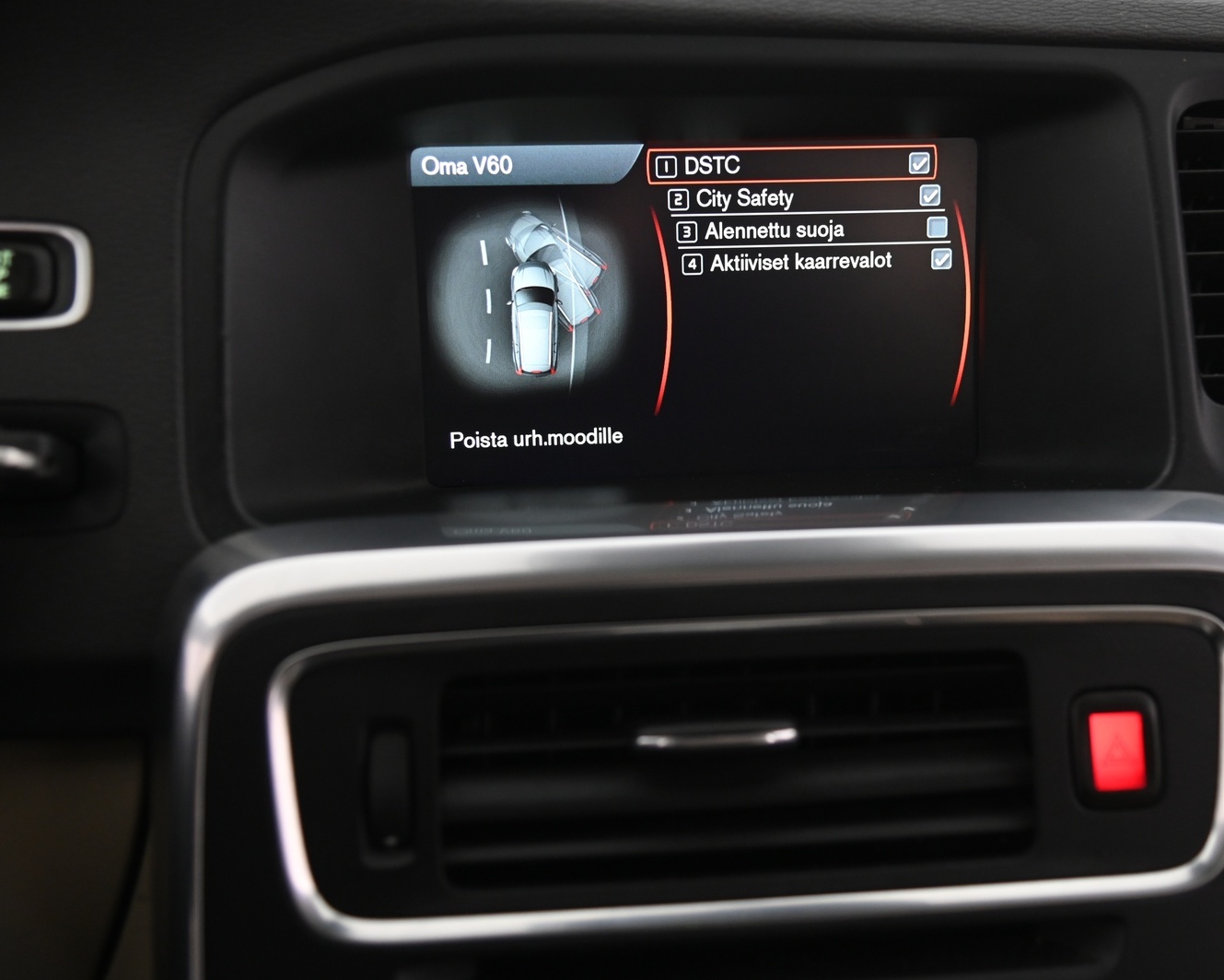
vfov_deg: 27.6
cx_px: 746
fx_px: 1992
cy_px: 487
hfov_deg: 34.0
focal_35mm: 55
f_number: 4
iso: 2000
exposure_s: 1/25
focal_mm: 48
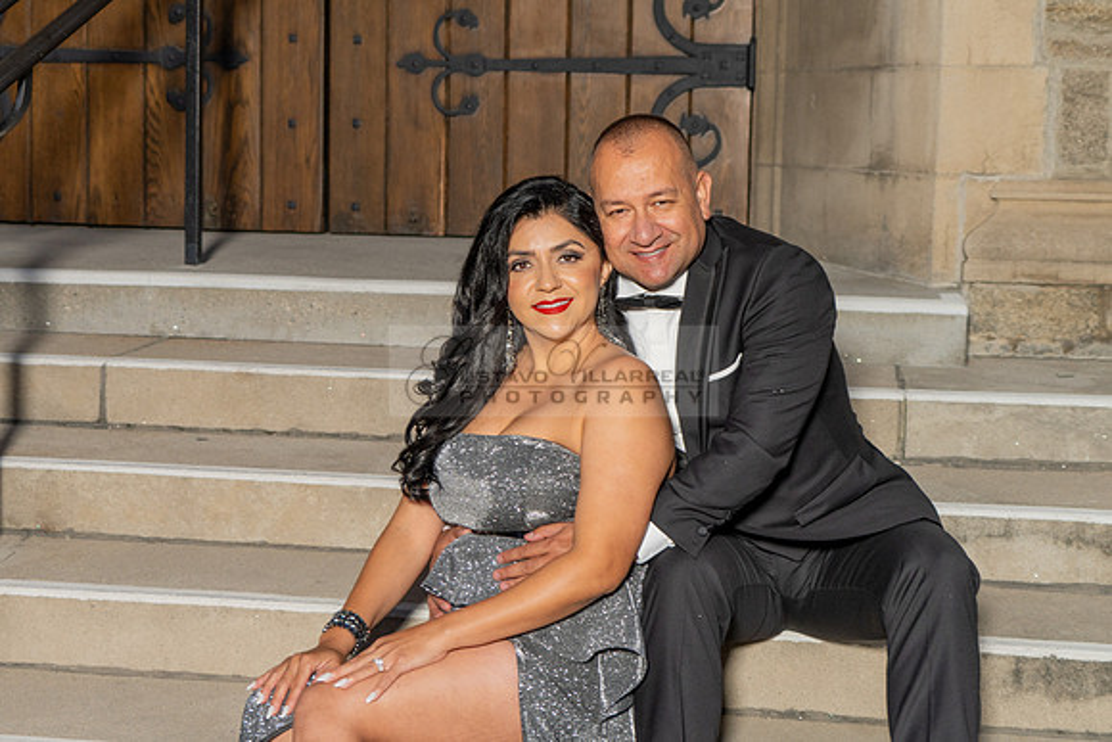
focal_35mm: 59
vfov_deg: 22.9
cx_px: 550
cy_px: 354
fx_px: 1833
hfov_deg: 33.8
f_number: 4.5
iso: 400
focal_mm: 44
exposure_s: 1/200
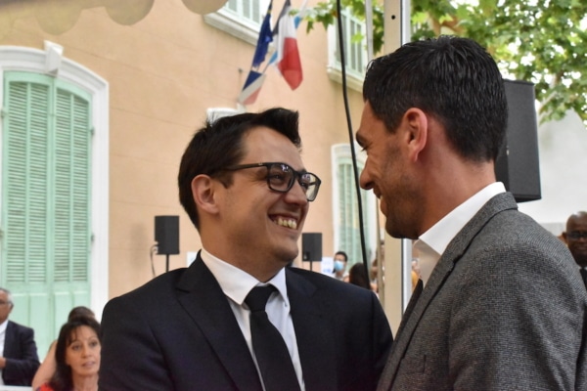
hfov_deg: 38.9
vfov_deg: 26.5
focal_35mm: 51
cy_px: 196
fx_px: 832
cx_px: 294
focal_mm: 34
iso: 12800
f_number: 11
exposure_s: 1/500
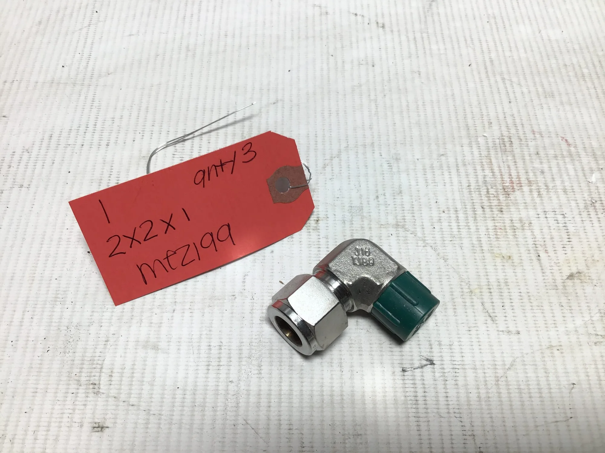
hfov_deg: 58.4
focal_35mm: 31
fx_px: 542
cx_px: 302
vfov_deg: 45.4
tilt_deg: -60.9
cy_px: 226
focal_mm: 3.3
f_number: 2.4
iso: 25
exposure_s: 1/135
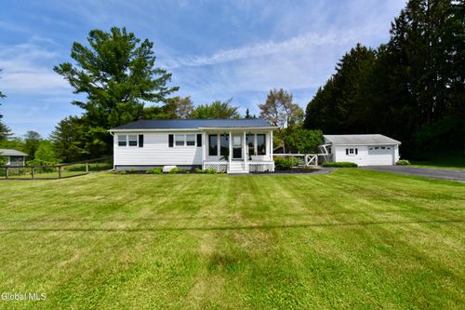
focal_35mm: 14
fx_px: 181
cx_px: 232
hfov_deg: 104.3
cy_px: 155
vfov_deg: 81.2
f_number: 16
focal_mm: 14
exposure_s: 1/3200
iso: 4000
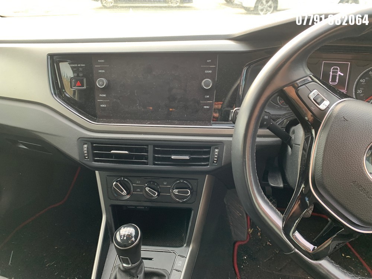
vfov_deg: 53.1
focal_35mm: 26
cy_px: 140
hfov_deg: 67.3
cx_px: 186
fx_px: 279
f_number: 1.8
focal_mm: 4.25
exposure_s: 1/65
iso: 100
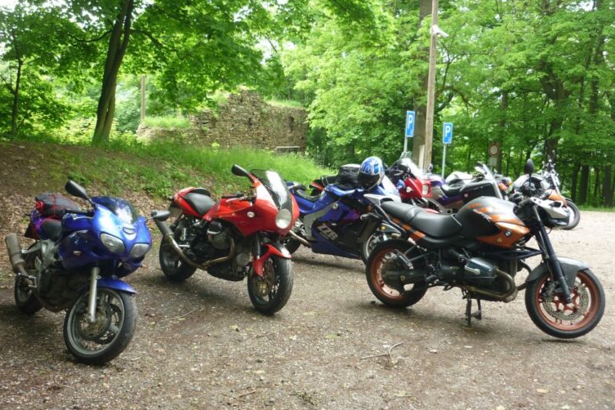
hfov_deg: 54.4
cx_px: 309
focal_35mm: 35
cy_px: 201
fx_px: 598
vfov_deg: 37.9
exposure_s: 1/60
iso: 80
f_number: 2.8
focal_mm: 5.5
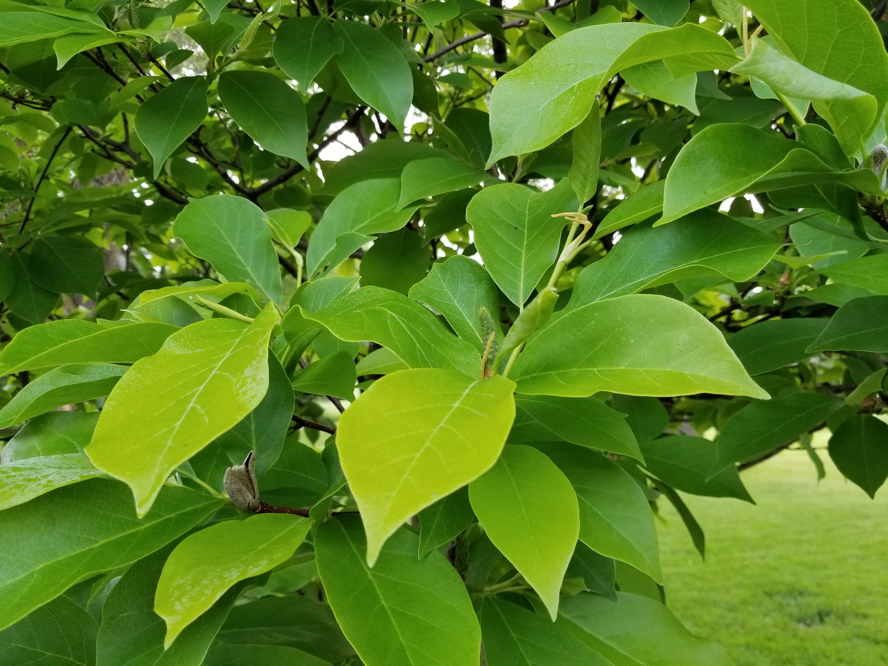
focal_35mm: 26
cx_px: 444
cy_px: 333
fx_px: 667
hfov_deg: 67.3
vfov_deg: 53.1
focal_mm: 4.25
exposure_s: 1/120
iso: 64
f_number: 1.7
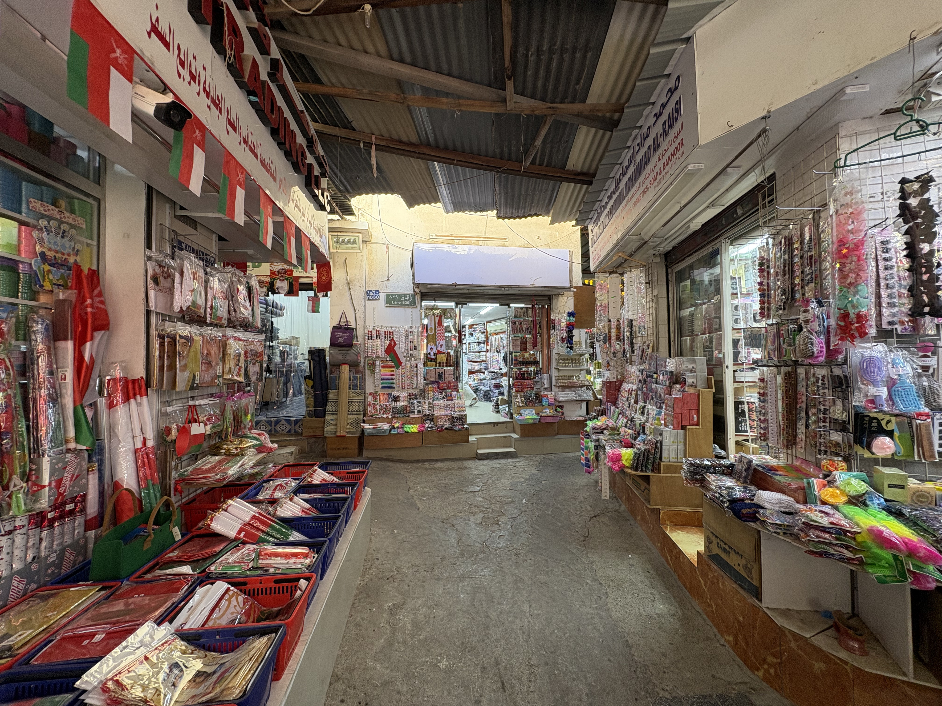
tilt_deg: +1.3
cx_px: 471
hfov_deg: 102.1
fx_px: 381
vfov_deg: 85.7
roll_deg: +0.4
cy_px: 353
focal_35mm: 14
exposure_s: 1/100
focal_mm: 2.22
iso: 80
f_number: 2.2
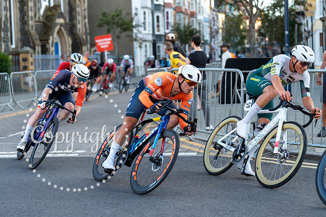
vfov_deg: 17.5
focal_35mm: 78
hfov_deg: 26.0
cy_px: 108
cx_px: 163
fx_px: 706
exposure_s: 1/800
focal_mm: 78
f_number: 3.2
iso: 400
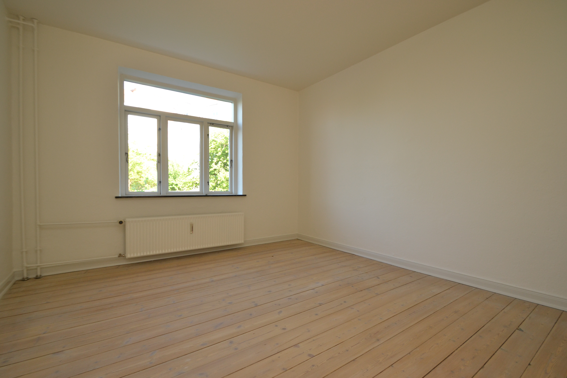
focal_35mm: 15
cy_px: 189
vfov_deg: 77.3
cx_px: 284
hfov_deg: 100.4
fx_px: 236
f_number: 5
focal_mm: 10
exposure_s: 1/100
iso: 400
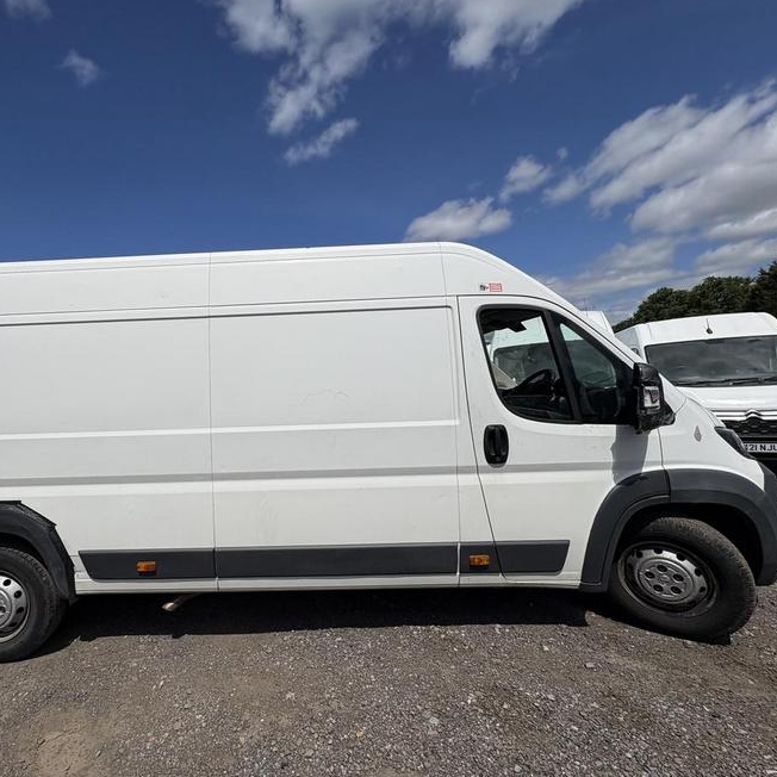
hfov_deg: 82.3
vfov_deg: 84.0
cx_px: 288
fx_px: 432
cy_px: 387
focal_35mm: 17
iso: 32
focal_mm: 2.22
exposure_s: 1/7299
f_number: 2.2
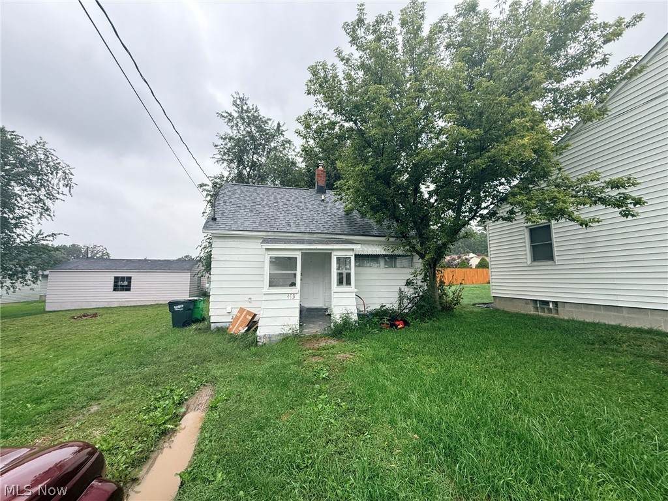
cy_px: 250
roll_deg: +0.4
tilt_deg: +6.8
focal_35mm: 14
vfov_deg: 85.7
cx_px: 334
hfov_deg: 102.1
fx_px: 270
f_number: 2.2
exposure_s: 1/233
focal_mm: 2.22
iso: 50
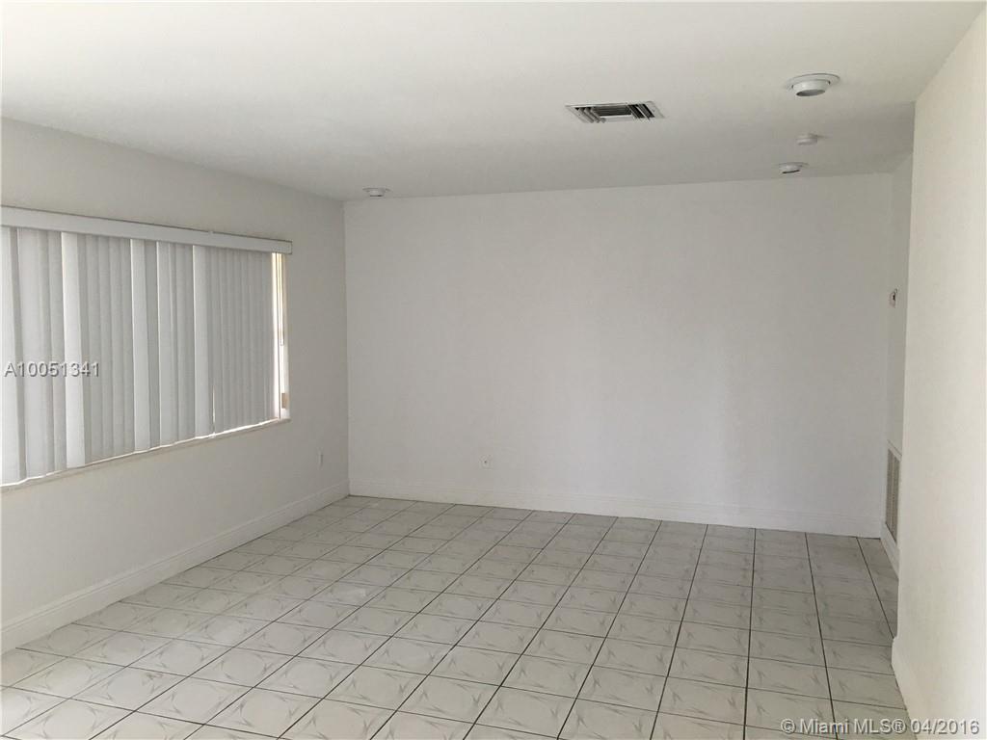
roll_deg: +1.2
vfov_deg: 48.2
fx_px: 827
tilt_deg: -3.7
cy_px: 370
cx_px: 494
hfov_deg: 61.7
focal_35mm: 29
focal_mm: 4.15
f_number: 2.2
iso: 32
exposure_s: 1/30
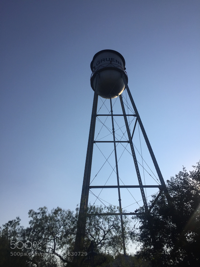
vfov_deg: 61.7
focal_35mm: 29
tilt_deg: +40.2
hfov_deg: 48.2
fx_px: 223
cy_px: 134
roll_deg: +0.4
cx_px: 100
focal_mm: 4.15
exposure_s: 1/5650
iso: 32
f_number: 2.2
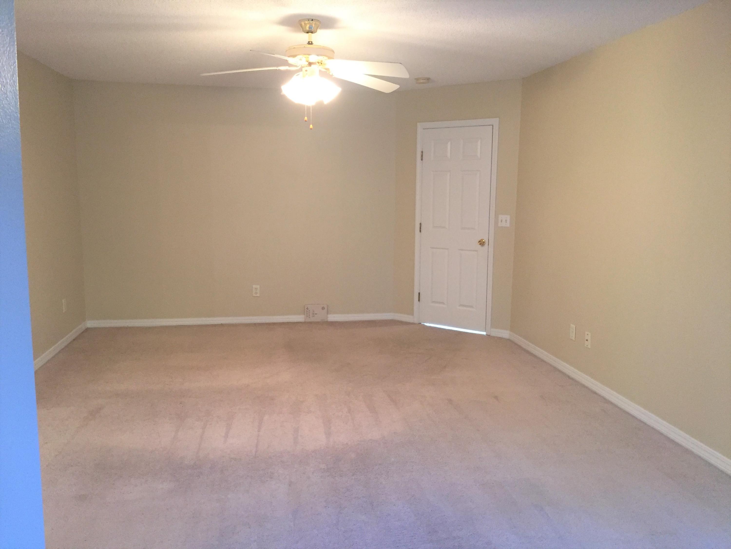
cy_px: 274
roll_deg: -1.4
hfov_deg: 61.7
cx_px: 366
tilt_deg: -8.3
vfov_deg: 48.2
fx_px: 612
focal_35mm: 29
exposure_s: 1/30
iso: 200
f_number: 2.2
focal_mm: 4.15
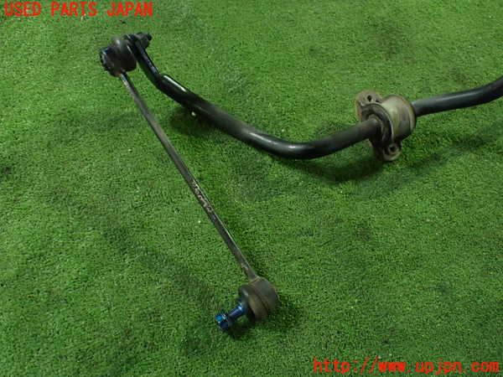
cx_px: 252
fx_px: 436
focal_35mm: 30
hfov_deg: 60.0
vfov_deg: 46.8
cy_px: 188
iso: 1000
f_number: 2.3
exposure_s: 1/30
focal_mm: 5.4
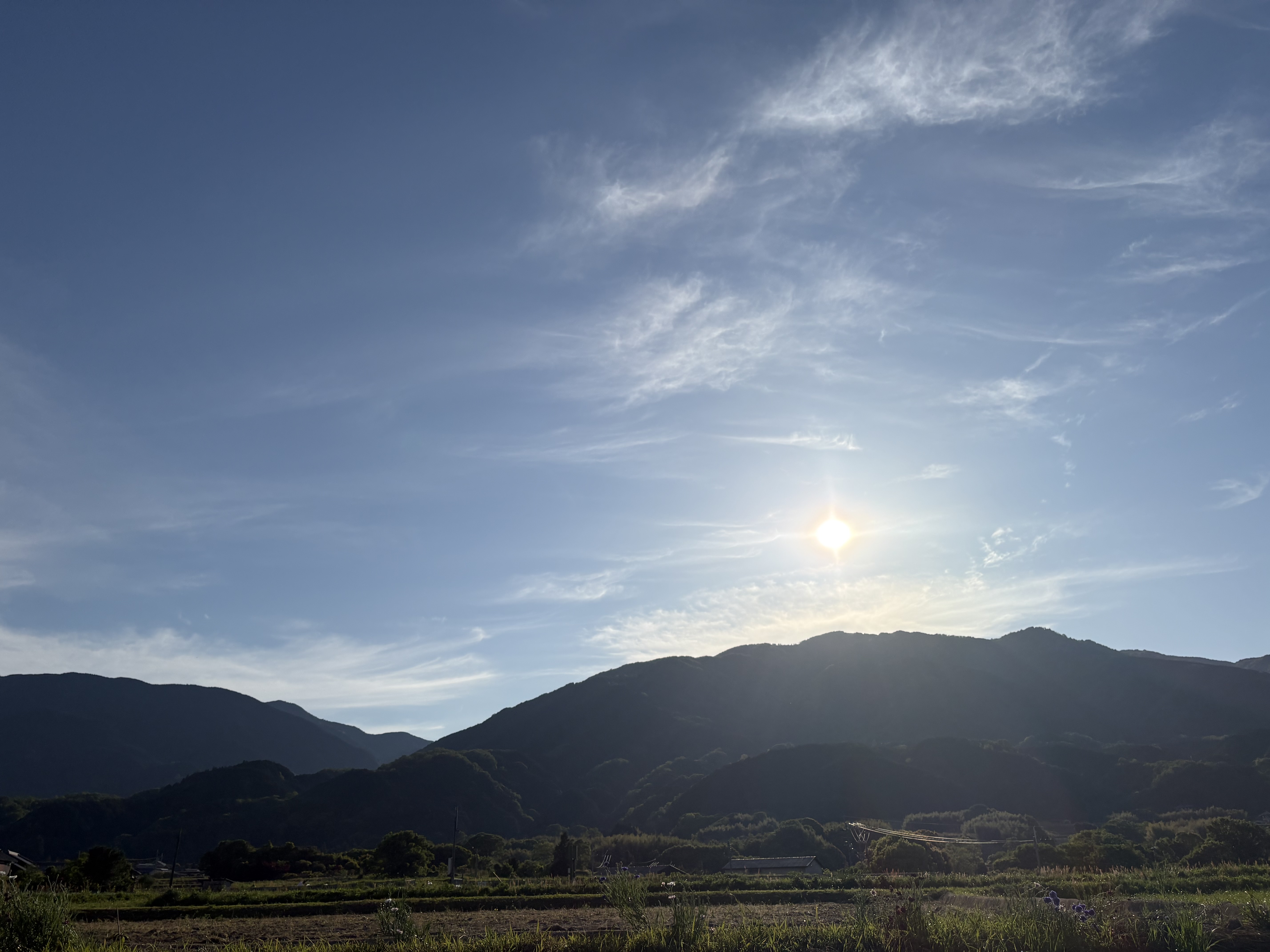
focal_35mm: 26
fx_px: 954
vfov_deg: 53.1
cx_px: 635
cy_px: 476
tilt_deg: +23.1
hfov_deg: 67.3
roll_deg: +2.6
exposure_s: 1/18519
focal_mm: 5.96
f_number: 1.6
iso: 32
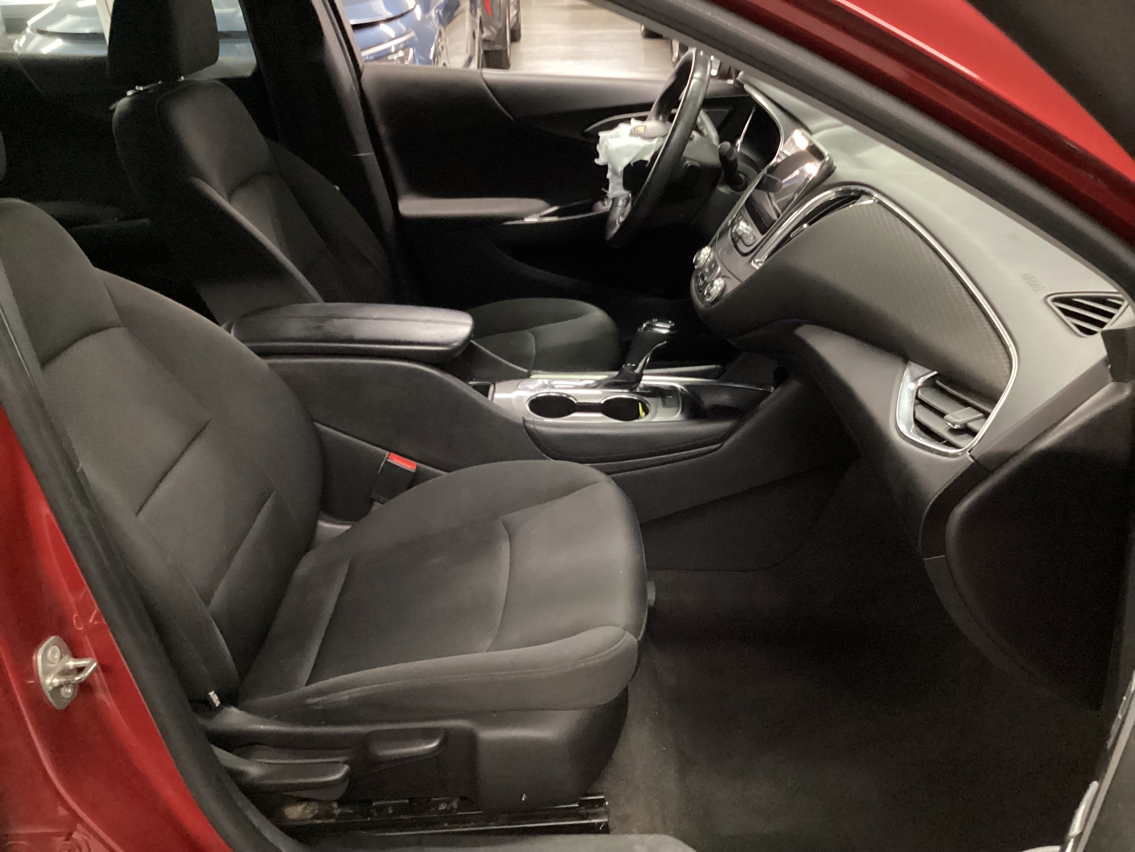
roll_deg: +0.7
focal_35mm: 31
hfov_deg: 58.4
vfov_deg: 45.4
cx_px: 568
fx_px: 1016
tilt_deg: -26.8
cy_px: 426
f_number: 2.4
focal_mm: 3.3
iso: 500
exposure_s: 1/25
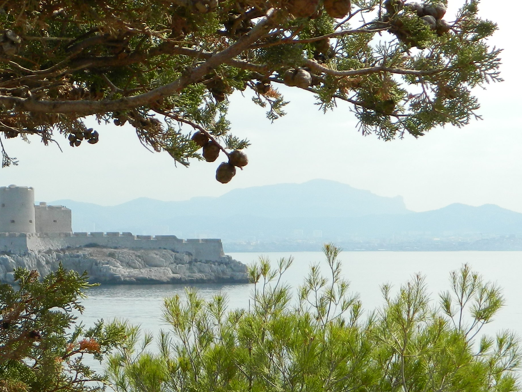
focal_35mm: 111
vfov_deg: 13.3
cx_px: 34
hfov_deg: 17.4
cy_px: 221
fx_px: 1674
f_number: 3.6
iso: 80
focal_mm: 8.4
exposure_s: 1/800
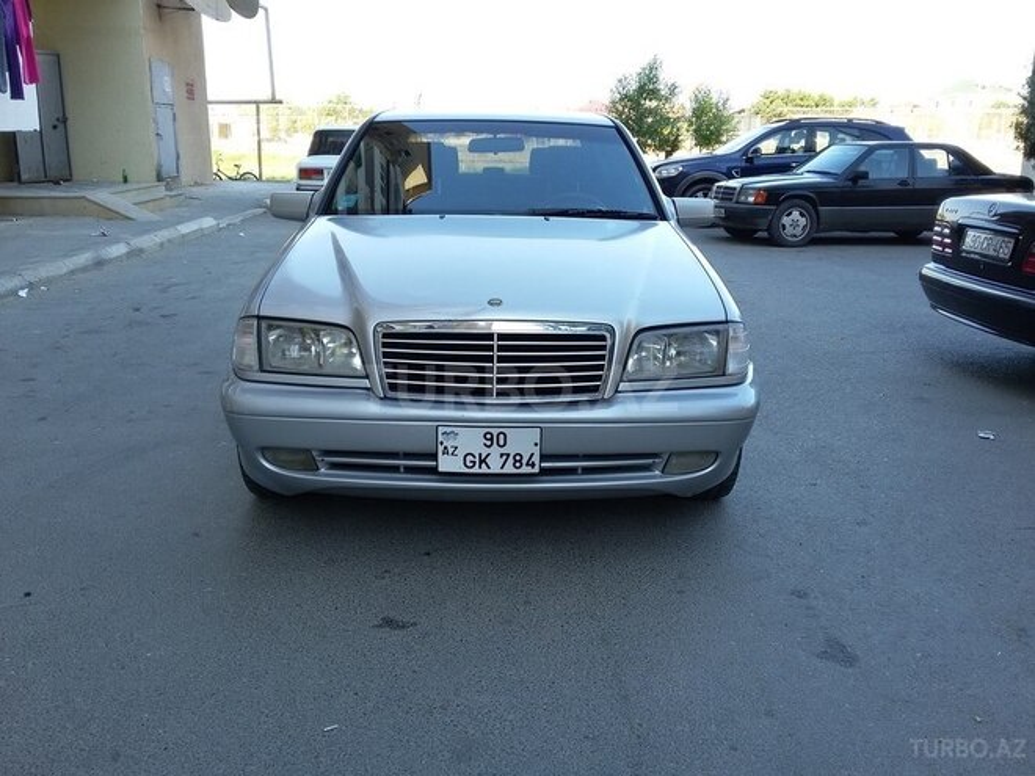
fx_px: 927
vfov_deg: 45.4
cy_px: 388
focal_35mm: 31
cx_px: 518
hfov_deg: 58.4
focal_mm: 3.3
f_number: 2.2
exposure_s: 1/159
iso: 50
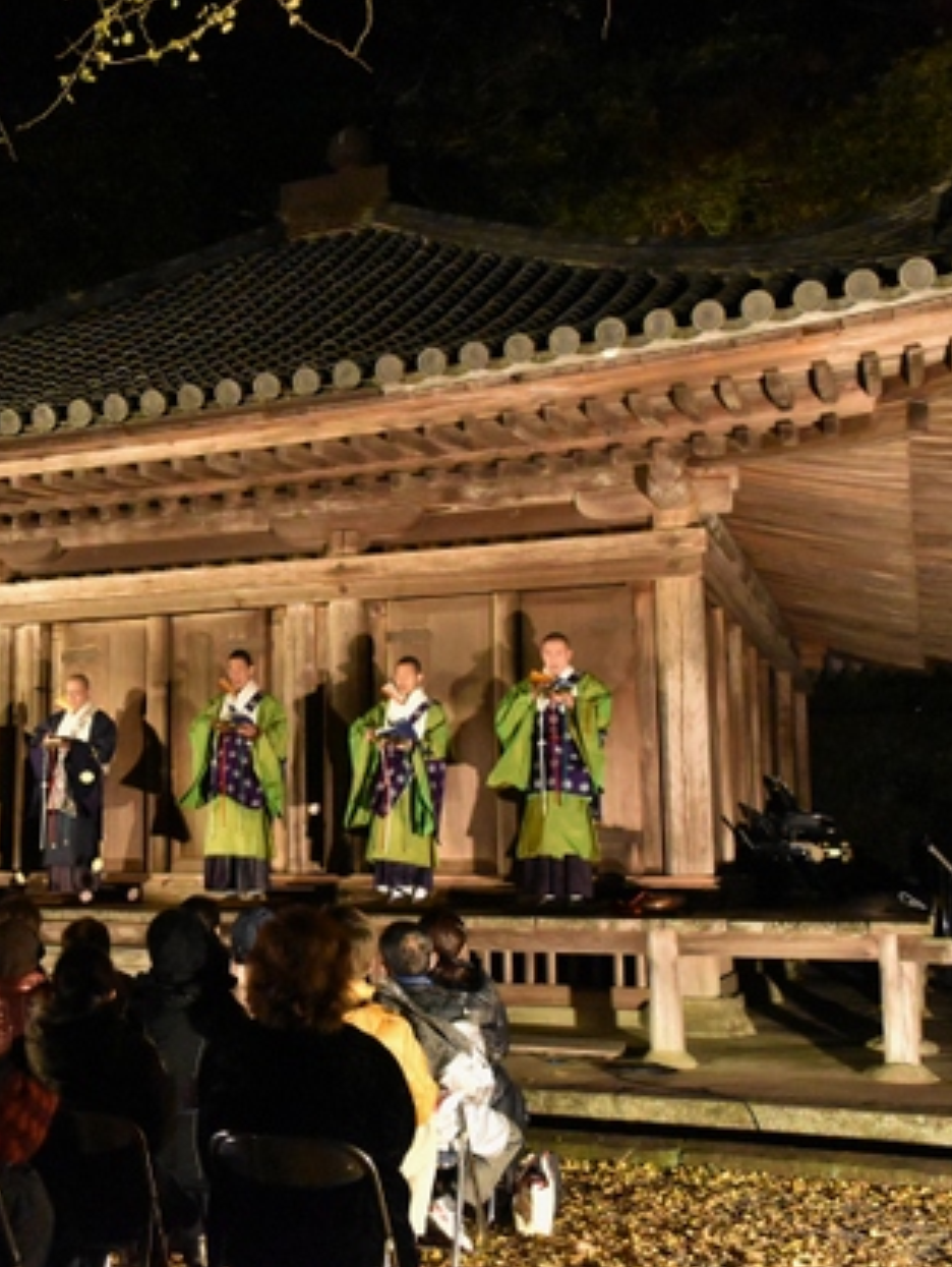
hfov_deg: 35.0
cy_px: 643
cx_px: 201
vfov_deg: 46.8
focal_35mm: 40
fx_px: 1465
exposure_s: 1/80
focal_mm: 18
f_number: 4.5
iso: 10000
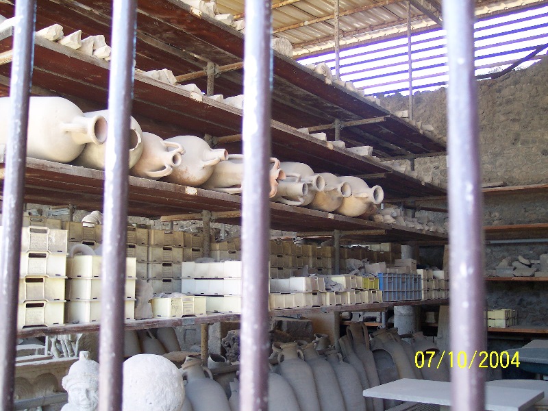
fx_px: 602
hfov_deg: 49.0
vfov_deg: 37.7
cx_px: 274
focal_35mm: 38
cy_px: 206
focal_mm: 8
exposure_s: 1/60
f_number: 2.8
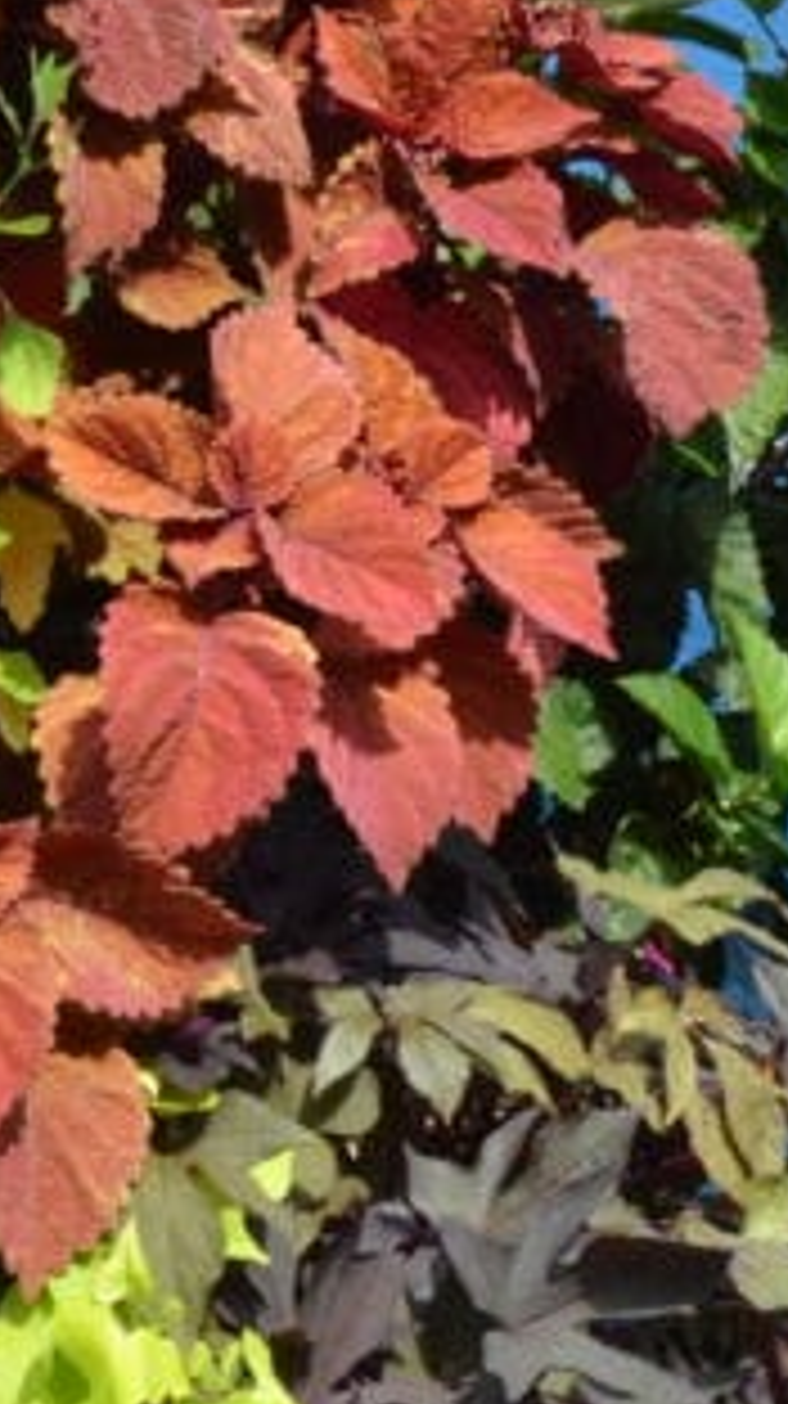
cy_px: 729
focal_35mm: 134
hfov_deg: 8.9
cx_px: -149
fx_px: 4988
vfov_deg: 16.0
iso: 3200
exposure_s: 1/1000
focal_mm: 26
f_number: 16
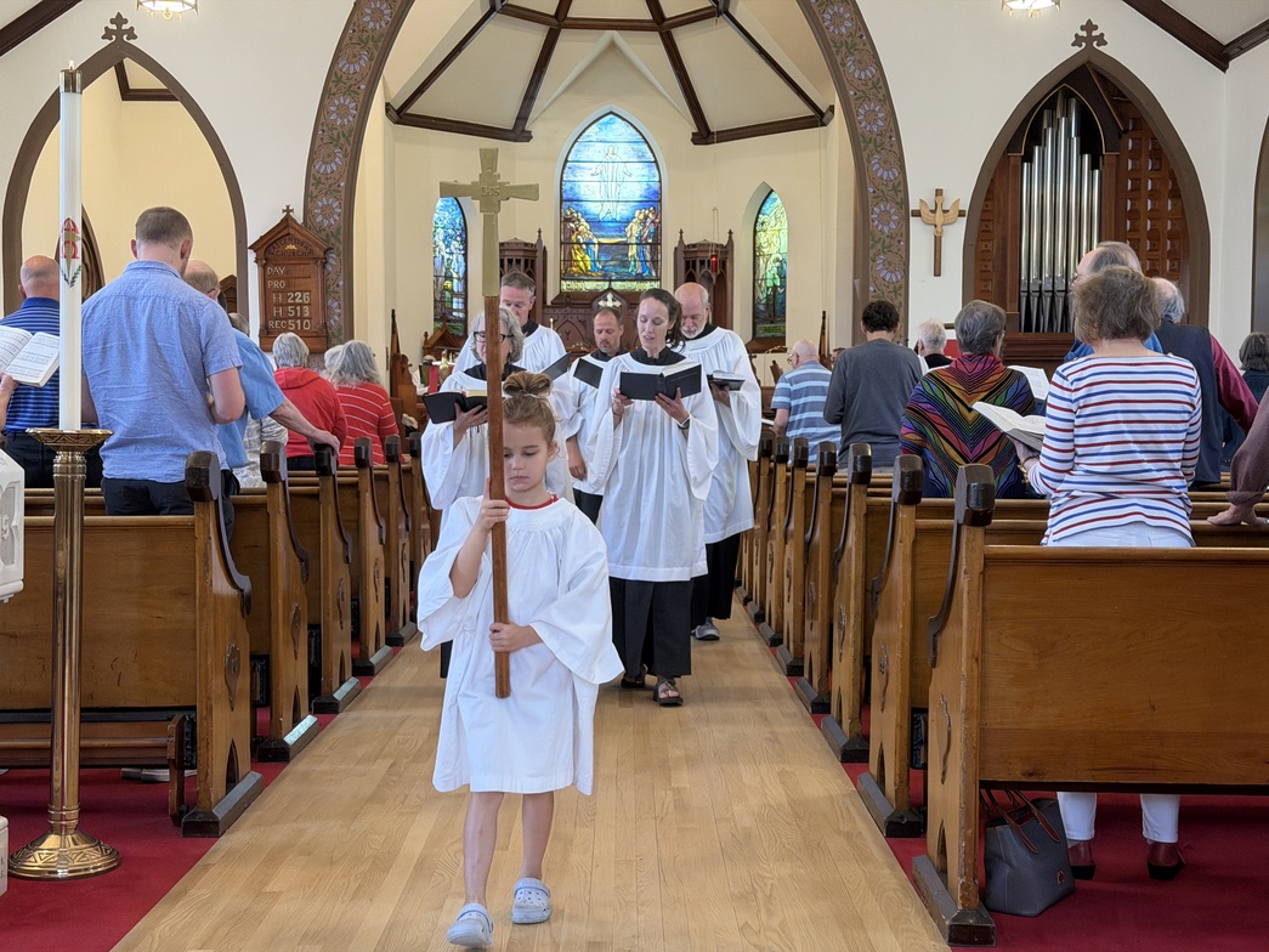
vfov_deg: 30.3
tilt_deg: +0.9
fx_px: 1760
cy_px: 476
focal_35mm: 48
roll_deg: -0.5
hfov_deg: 39.7
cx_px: 634
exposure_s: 1/60
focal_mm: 6.76
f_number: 1.78
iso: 250
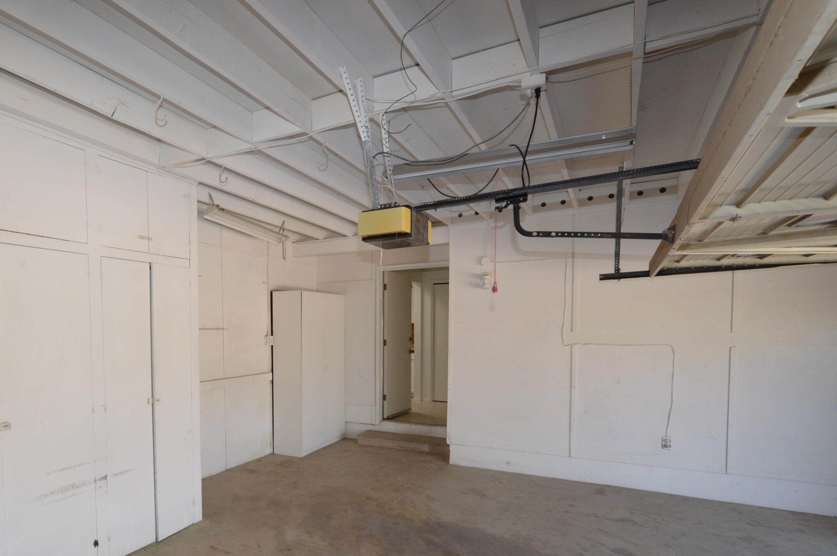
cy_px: 347
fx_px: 488
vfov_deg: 58.6
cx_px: 298
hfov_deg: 79.3
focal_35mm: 21
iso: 400
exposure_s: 1/125
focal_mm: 10
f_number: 5.6
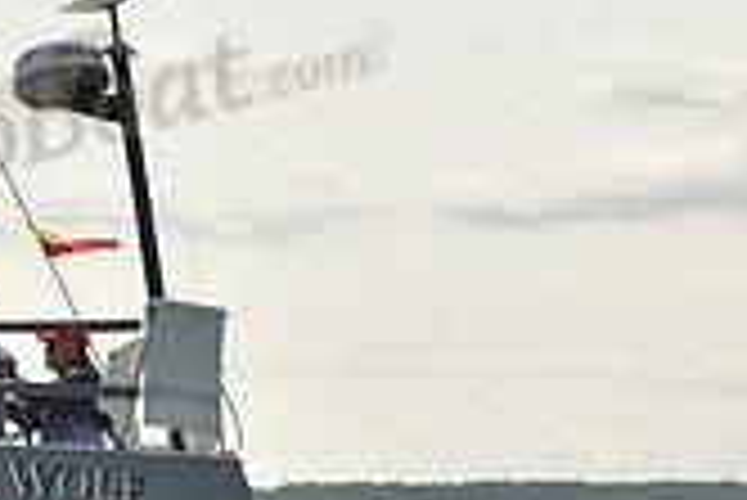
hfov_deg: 8.2
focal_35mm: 244
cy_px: 421
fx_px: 5067
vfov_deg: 5.6
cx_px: -495
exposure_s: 1/800
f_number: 8
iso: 250
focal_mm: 70
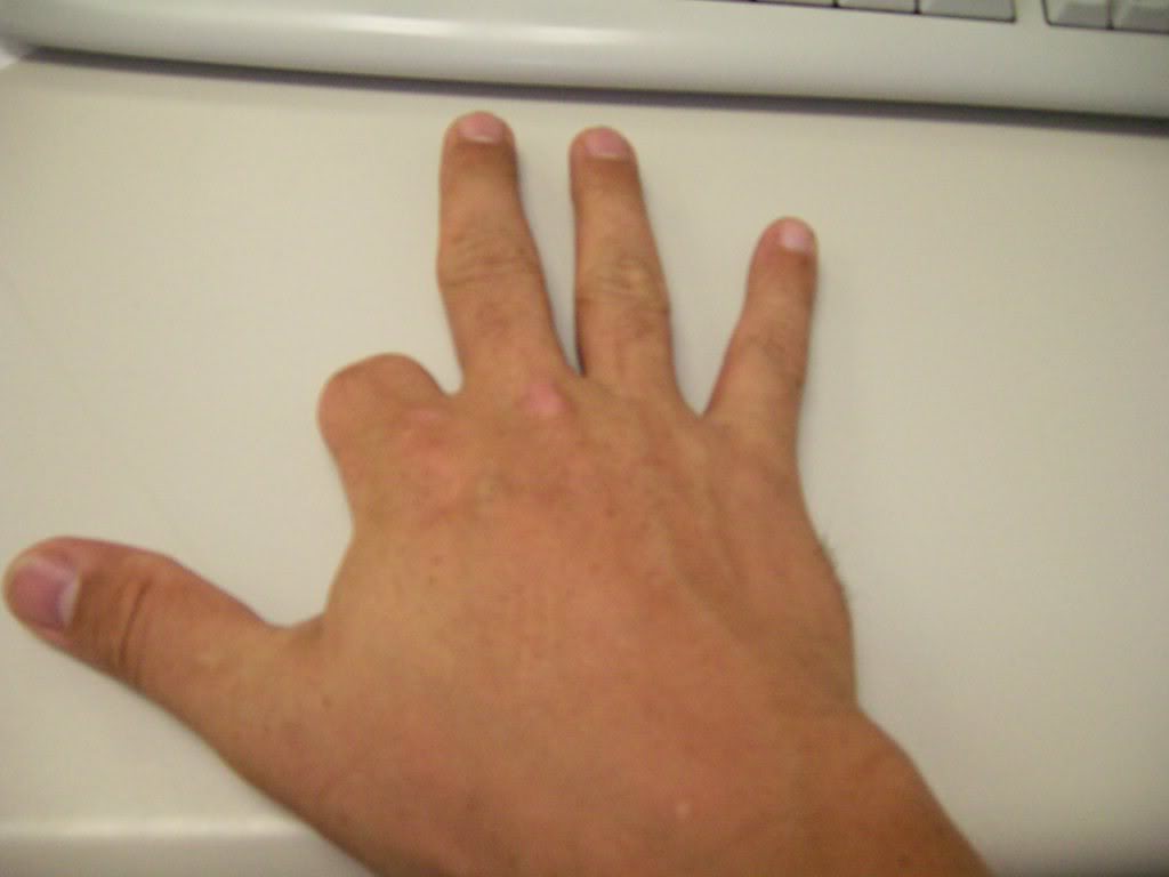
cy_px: 438
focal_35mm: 35
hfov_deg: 52.6
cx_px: 584
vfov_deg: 40.7
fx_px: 1182
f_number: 2.8
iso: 400
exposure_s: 1/125
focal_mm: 5.8
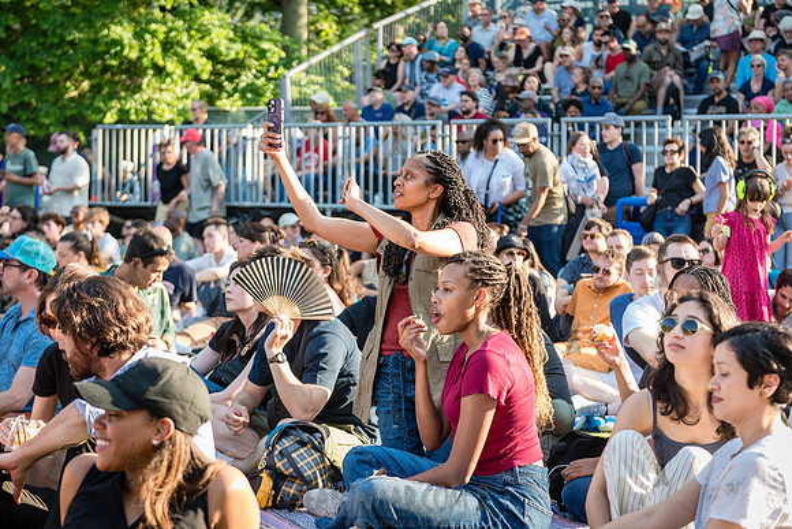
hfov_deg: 28.8
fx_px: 1540
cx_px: 396
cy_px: 264
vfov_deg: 19.5
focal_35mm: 70
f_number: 3.5
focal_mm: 70
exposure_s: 1/640
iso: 800
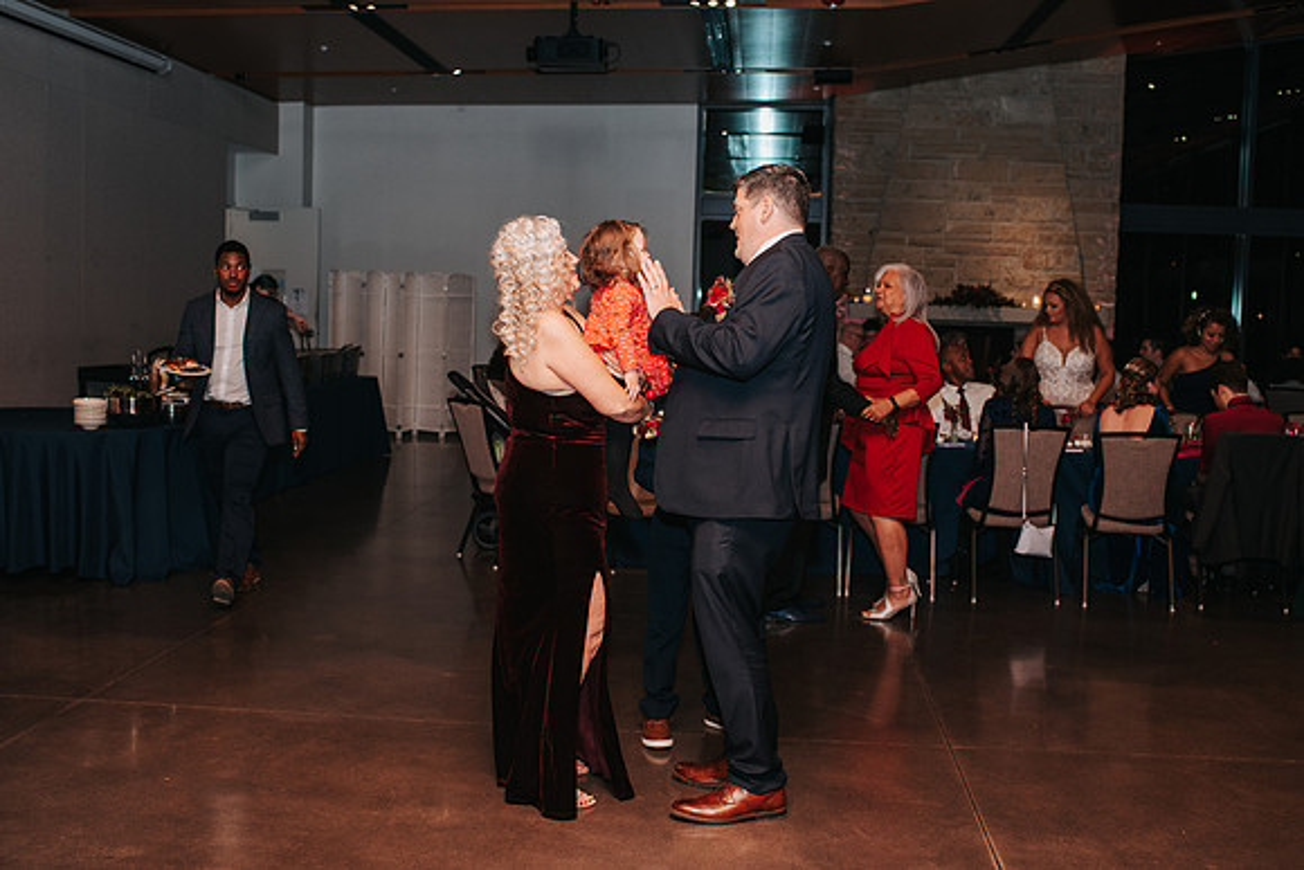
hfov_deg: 48.8
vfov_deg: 33.7
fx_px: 1437
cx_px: 652
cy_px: 413
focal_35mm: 40
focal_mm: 35
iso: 1000
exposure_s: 1/200
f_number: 2.8
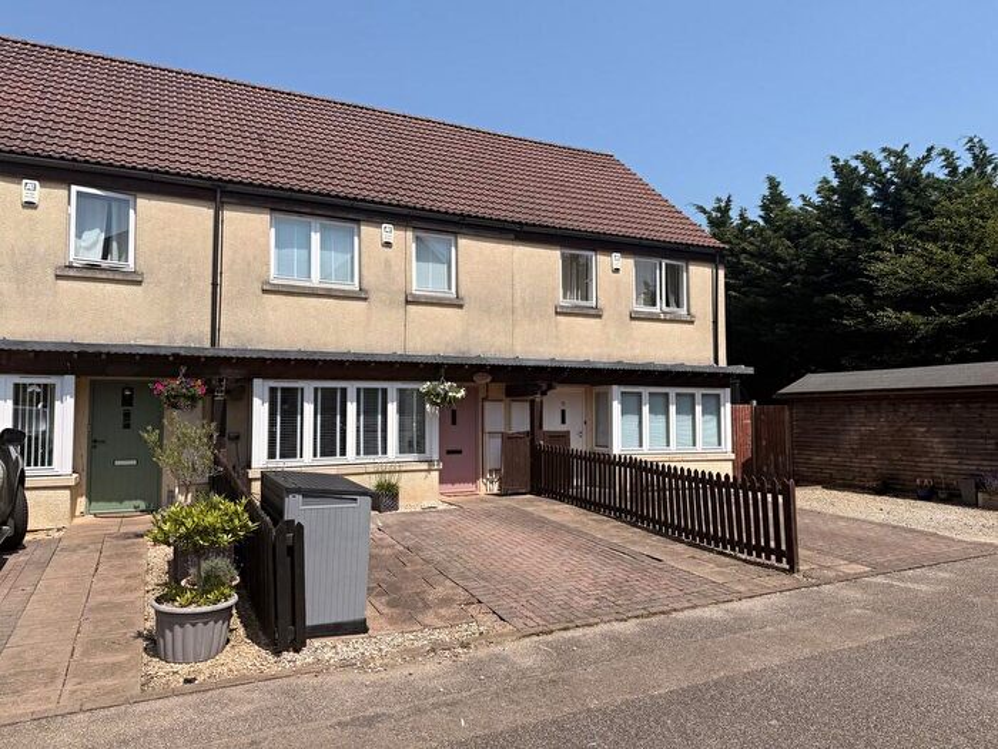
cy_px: 374
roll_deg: +0.5
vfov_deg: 56.8
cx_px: 499
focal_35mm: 24
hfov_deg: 71.6
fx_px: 692
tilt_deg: +4.0
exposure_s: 1/6173
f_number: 1.78
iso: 80
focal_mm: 6.76
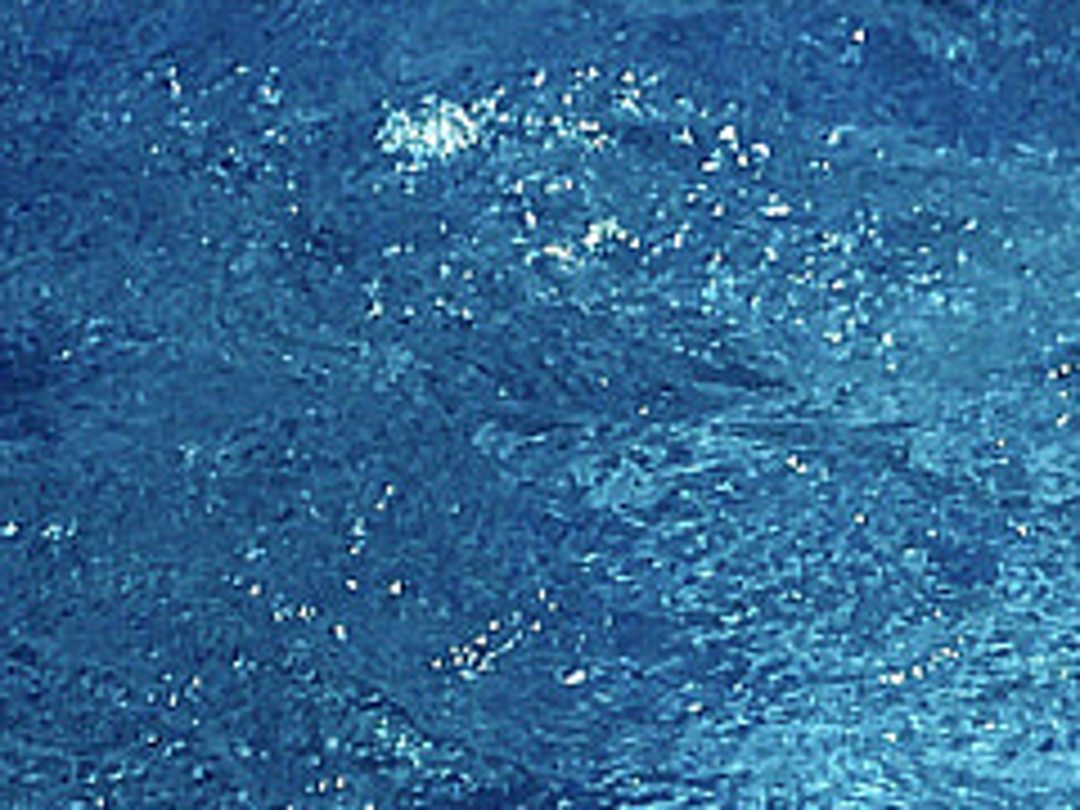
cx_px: -166
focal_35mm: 193
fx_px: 6021
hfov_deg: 10.1
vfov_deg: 6.8
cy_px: 2637
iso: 25
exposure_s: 1/4274
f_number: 2.2
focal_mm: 4.15
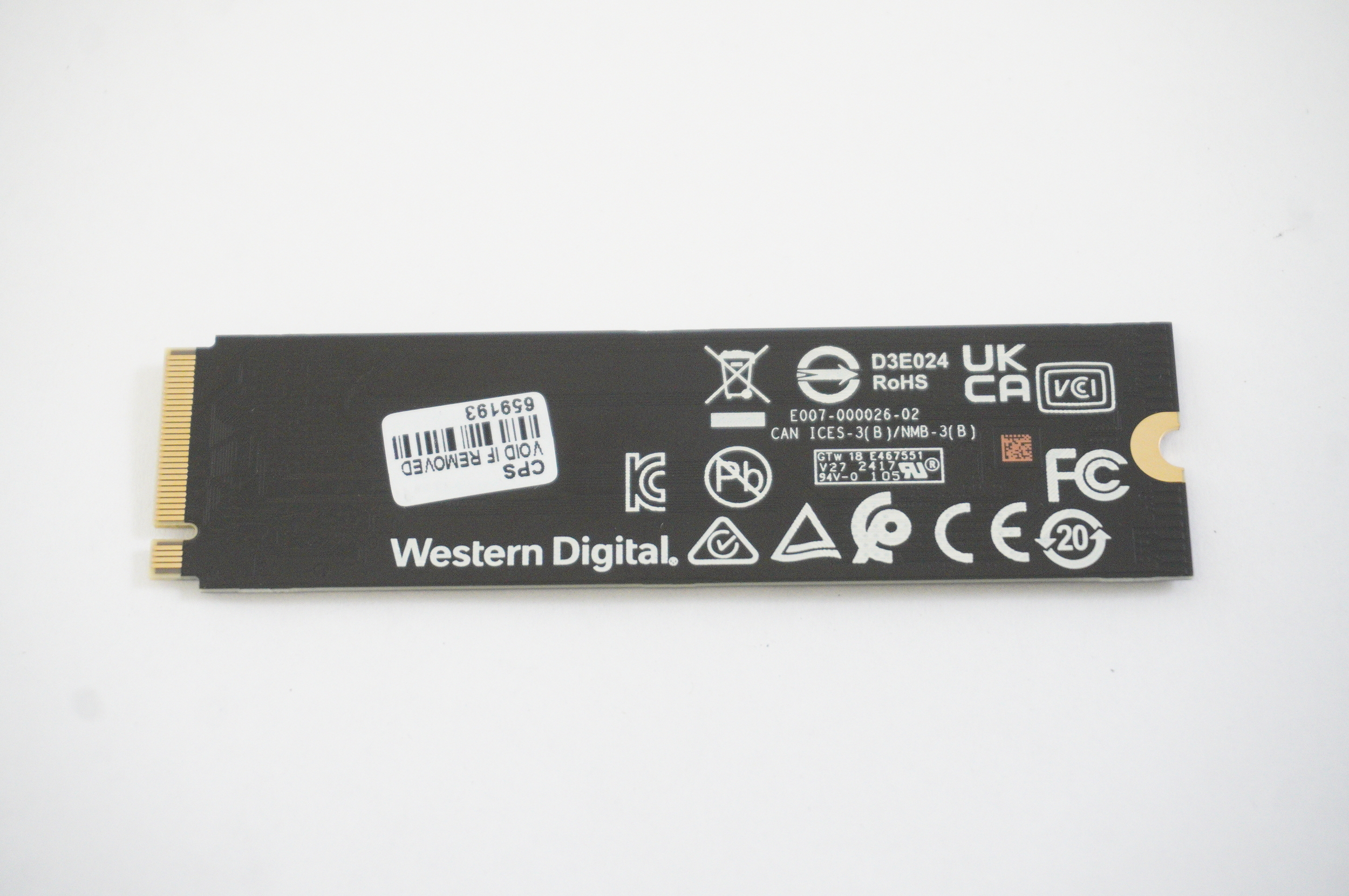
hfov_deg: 27.0
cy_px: 448
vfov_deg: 18.1
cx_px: 674
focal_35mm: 75
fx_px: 2808
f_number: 6.3
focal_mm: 50
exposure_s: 1/125
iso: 4000
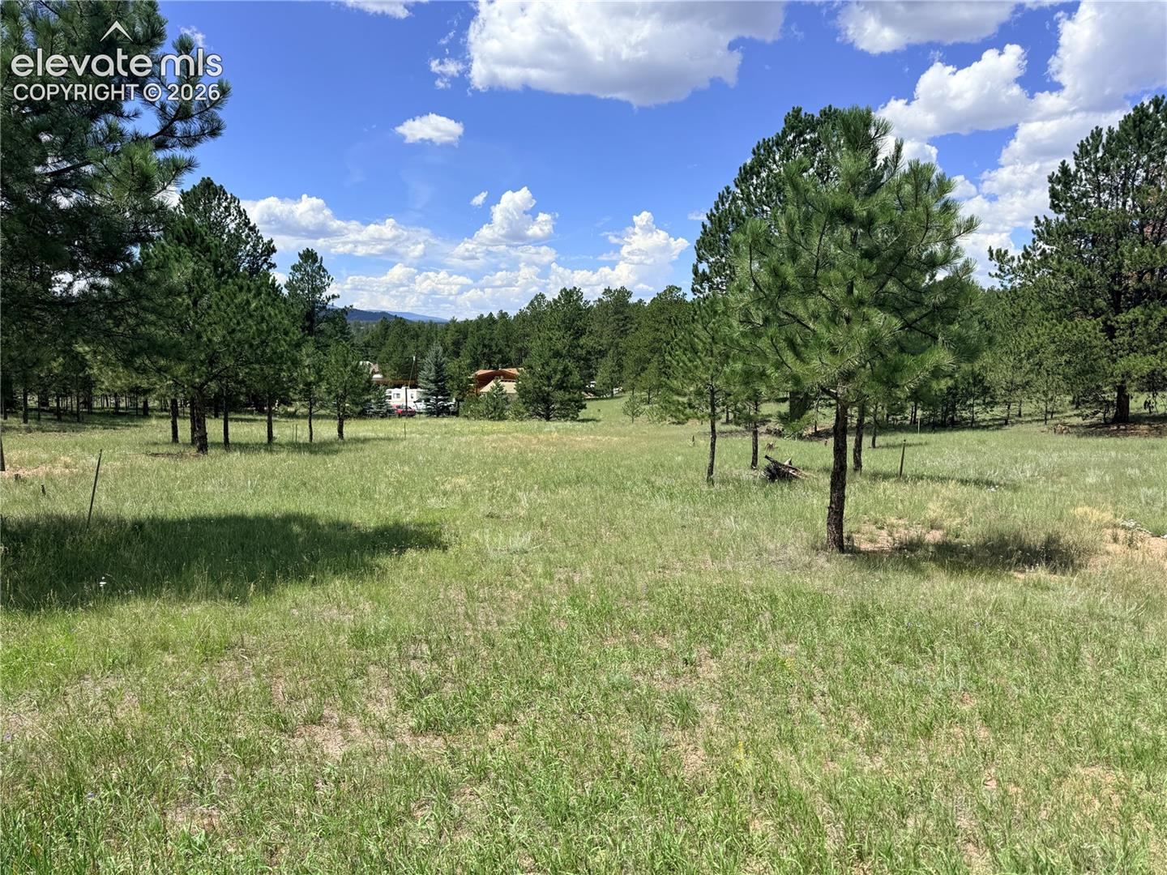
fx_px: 809
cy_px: 438
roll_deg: -0.4
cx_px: 584
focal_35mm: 24
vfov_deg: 56.8
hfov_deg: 71.6
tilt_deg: -6.4
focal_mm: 6.76
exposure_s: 1/4405
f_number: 1.78
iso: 80
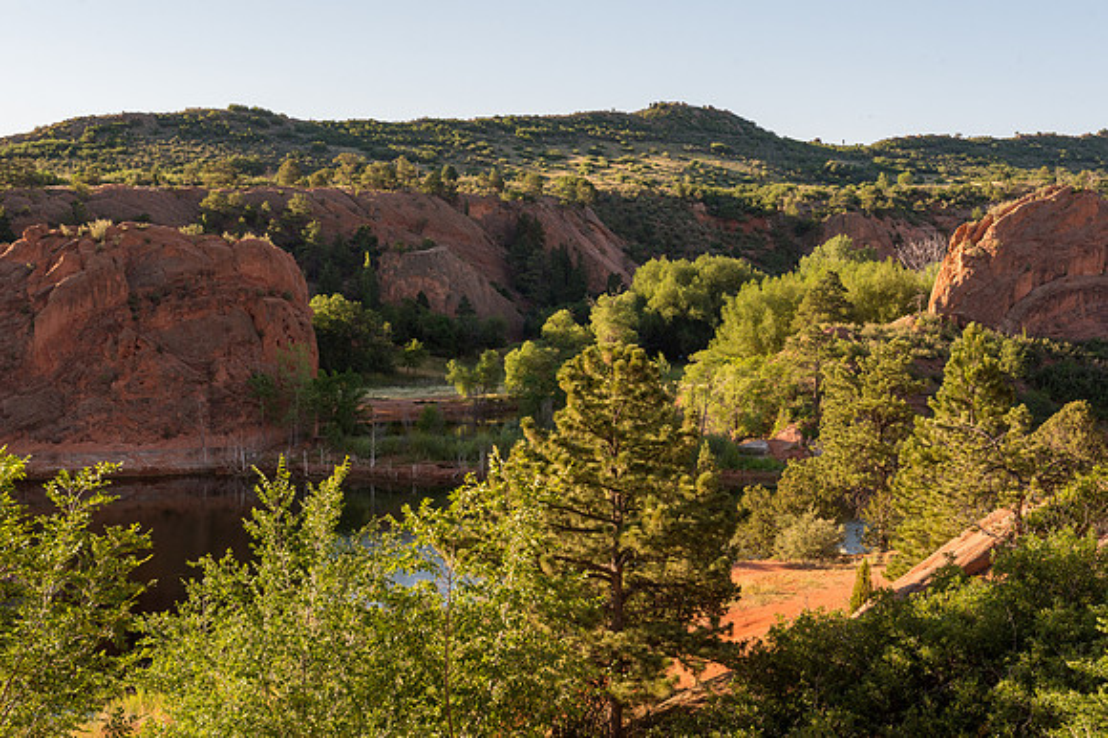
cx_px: 554
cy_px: 369
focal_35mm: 58
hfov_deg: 34.3
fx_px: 1793
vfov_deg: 23.2
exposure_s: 1/320
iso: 1100
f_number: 9
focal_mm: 56
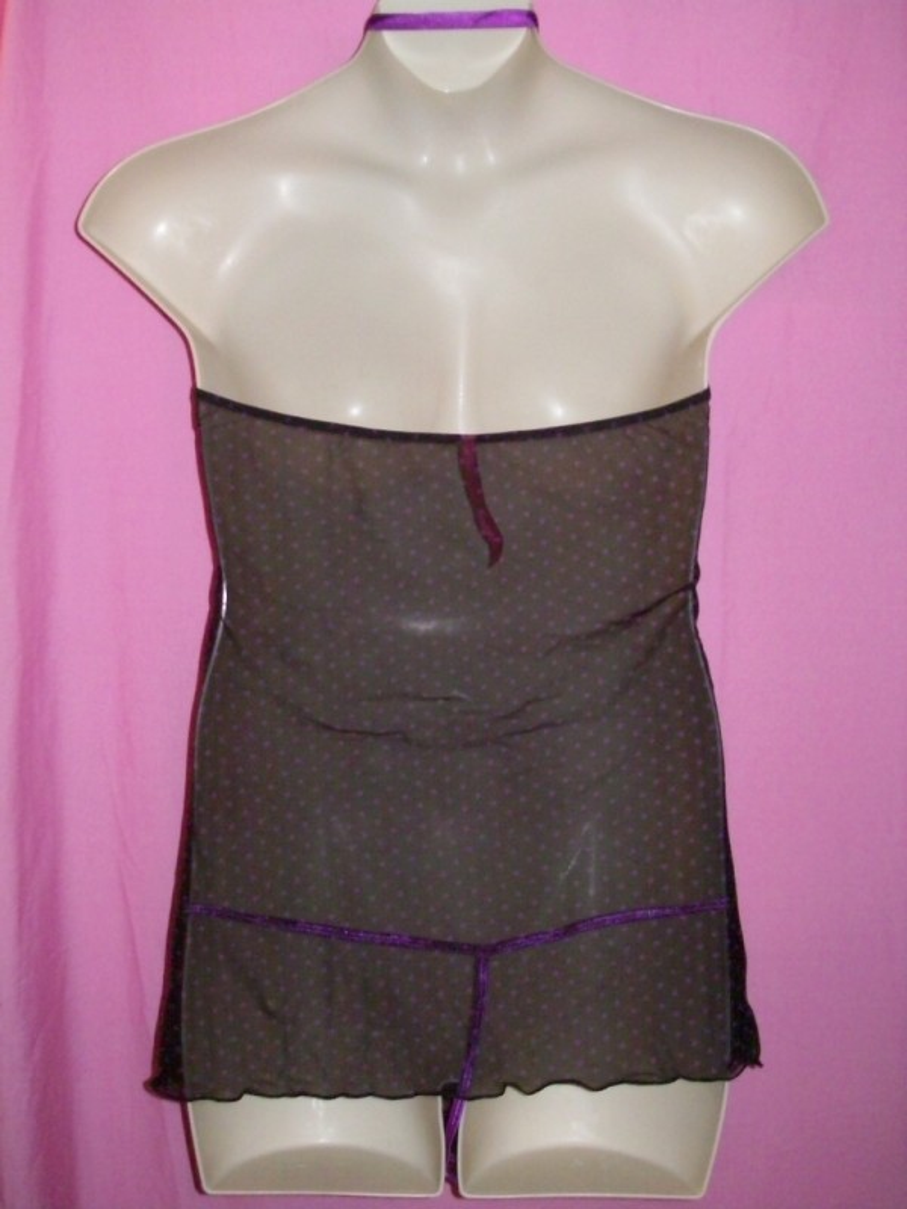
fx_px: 1572
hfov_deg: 32.2
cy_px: 604
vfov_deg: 42.1
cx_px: 454
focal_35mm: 45
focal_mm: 7.6
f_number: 3
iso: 160
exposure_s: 1/73.6
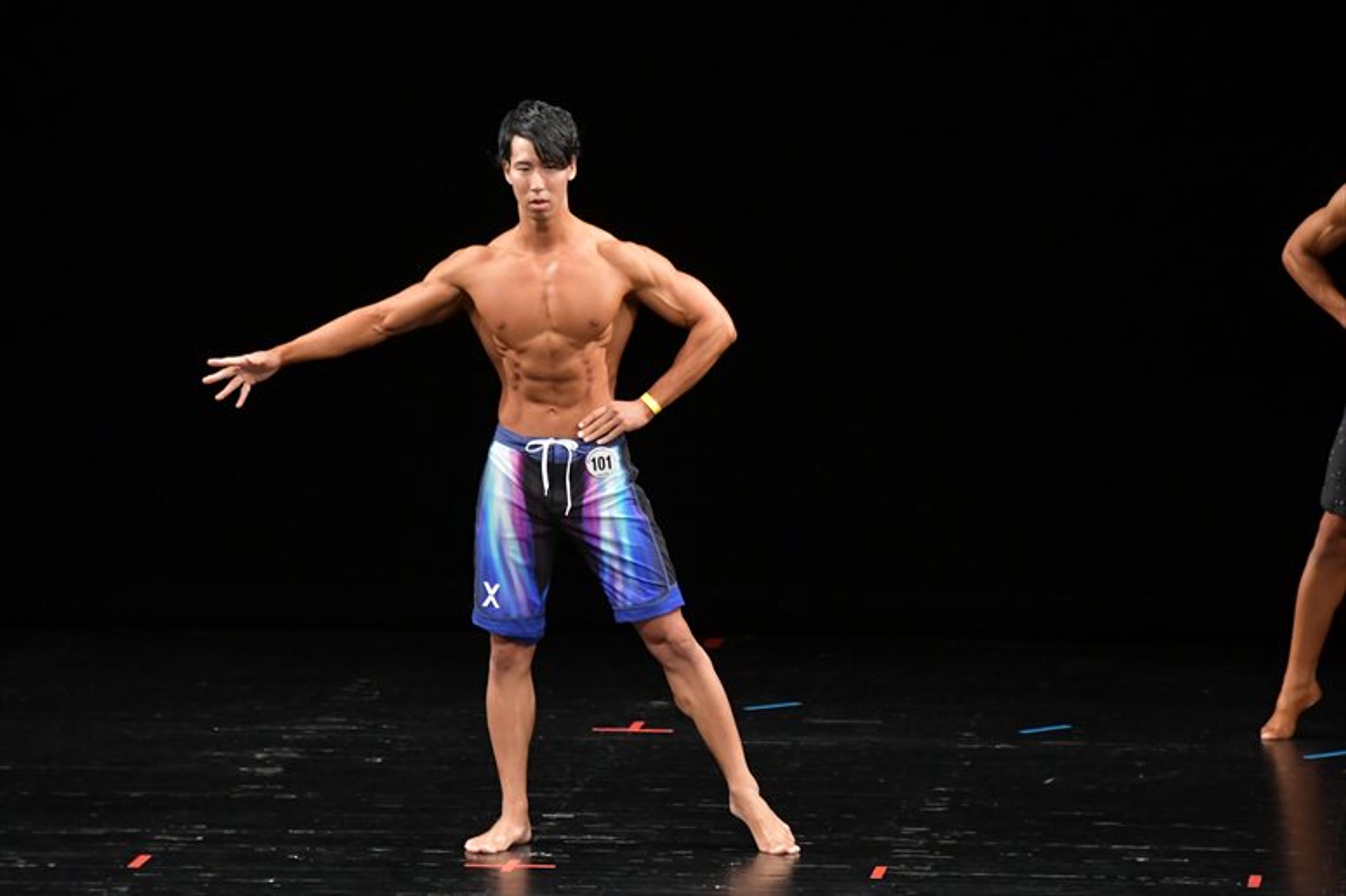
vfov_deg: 5.1
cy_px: 448
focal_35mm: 270
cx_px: 673
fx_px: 10090
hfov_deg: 7.6
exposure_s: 1/400
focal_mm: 180
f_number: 5.6
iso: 3200
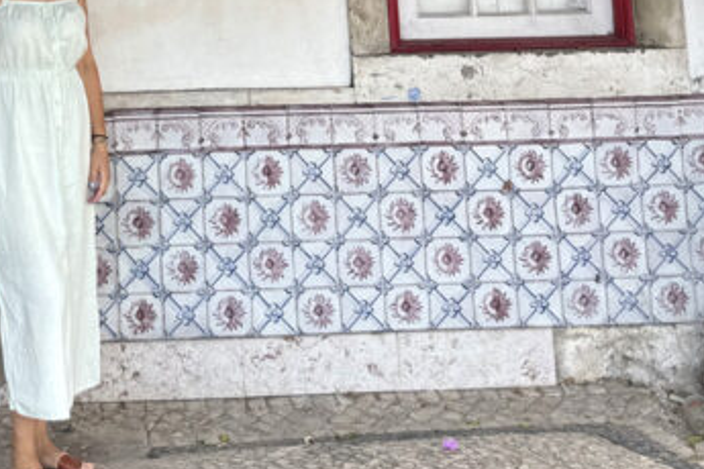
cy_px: -288
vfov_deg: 16.4
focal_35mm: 74
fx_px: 1447
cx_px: 71
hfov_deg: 26.4
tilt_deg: +8.8
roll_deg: +2.1
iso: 64
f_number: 1.78
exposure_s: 1/166
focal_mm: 6.76
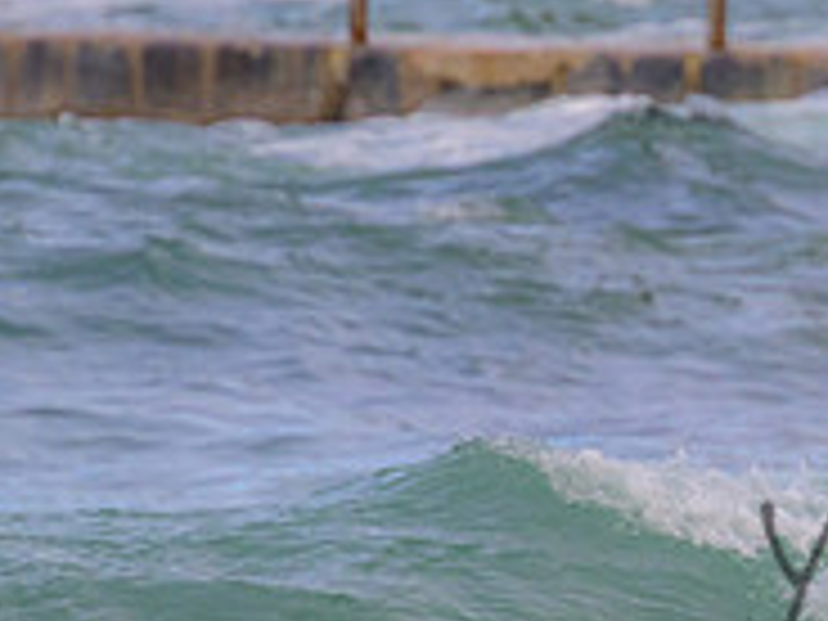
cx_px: 1224
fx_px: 57885
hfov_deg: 0.8
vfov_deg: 0.6
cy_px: 533
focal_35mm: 2420
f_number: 11
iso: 1400
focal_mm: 800
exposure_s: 1/1250
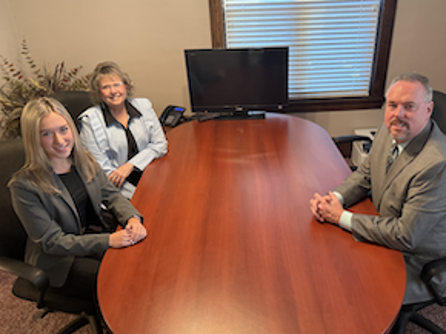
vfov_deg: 48.1
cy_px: 180
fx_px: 373
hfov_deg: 61.5
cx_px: 251
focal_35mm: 29
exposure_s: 1/60
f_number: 1.78
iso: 640
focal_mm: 6.76
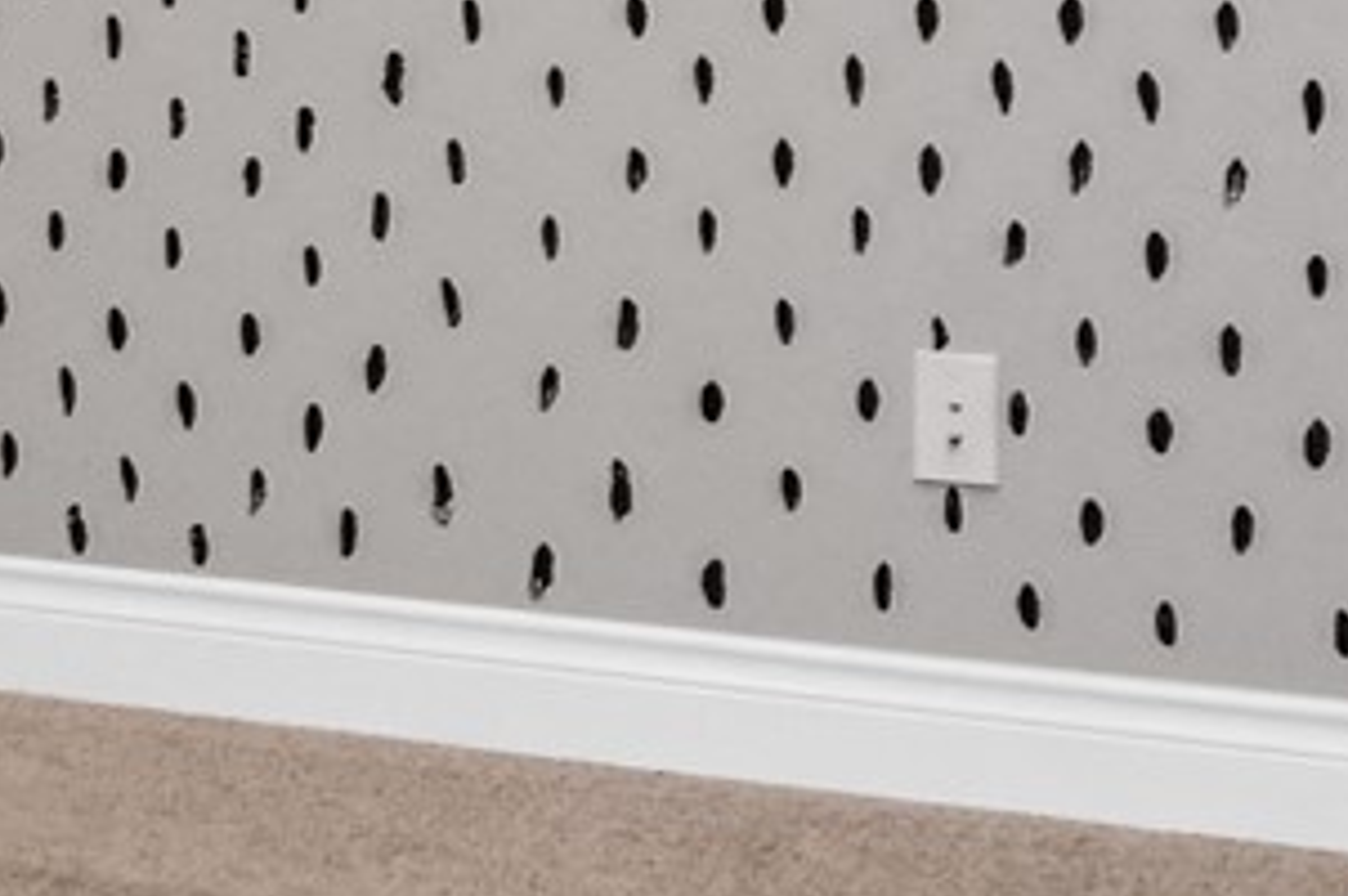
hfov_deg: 19.9
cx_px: 193
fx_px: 3778
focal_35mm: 101
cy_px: -502
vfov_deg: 12.7
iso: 2000
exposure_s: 1/200
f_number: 8
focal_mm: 14
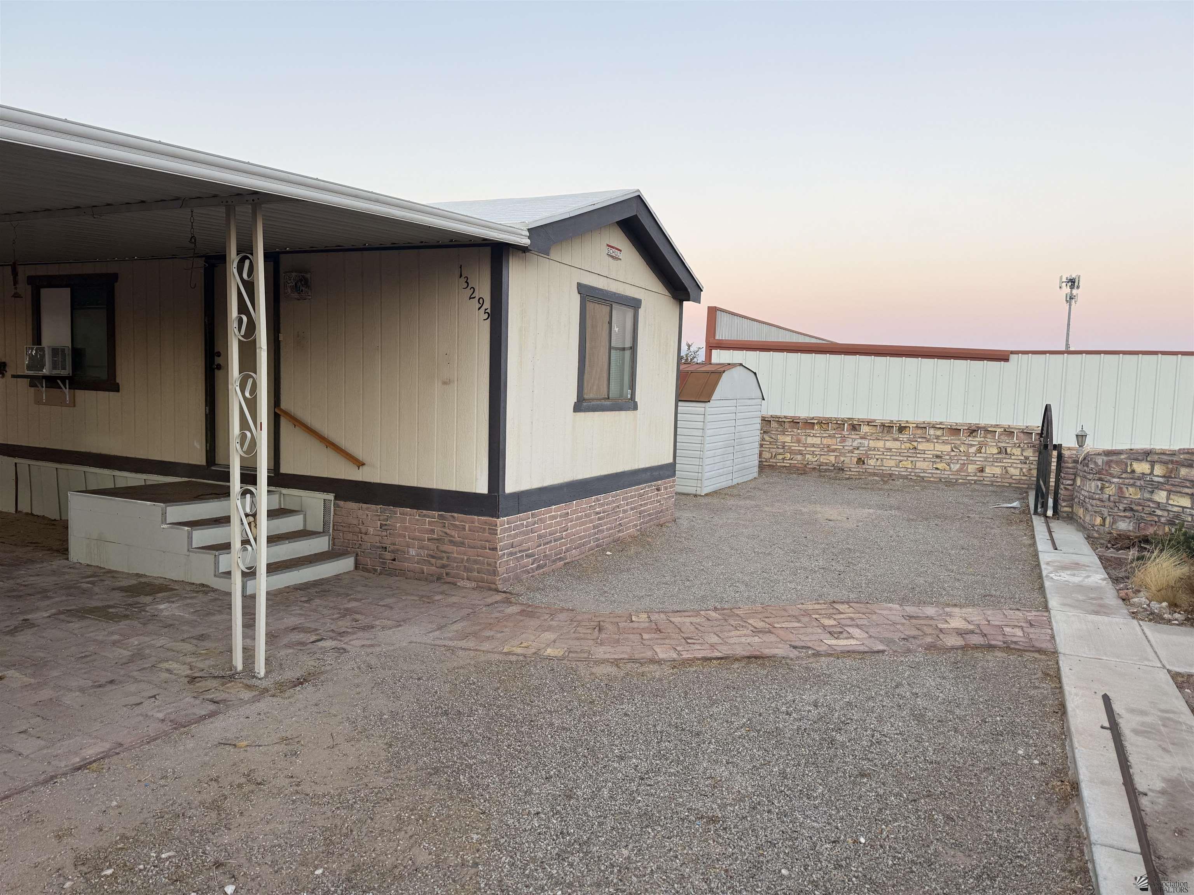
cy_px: 448
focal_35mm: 24
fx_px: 828
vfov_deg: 56.8
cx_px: 597
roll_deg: -1.3
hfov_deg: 71.6
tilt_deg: -3.9
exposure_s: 1/121
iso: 80
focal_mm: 6.76
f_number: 1.78
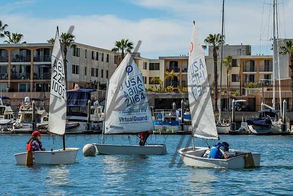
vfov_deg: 10.3
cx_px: 150
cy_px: 104
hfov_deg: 15.4
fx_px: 1086
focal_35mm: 133
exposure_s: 1/400
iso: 250
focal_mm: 105
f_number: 10
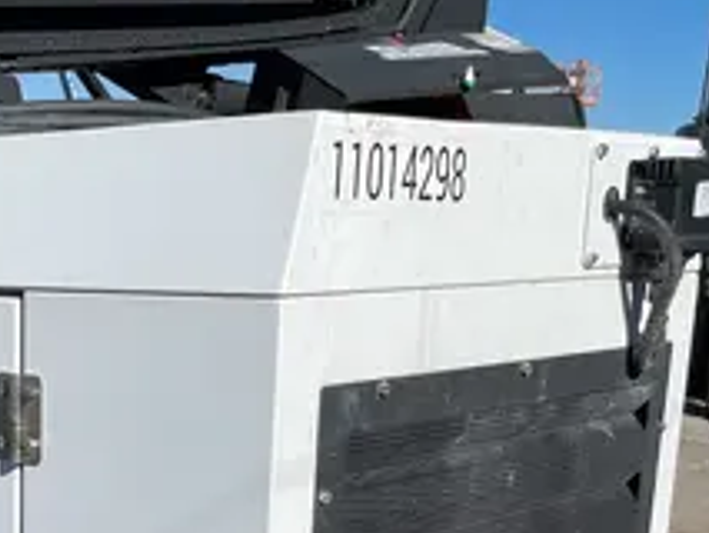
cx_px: -40
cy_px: 601
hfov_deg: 26.9
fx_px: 1373
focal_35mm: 67
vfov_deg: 20.8
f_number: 1.6
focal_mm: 4.2
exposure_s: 1/9091
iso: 50
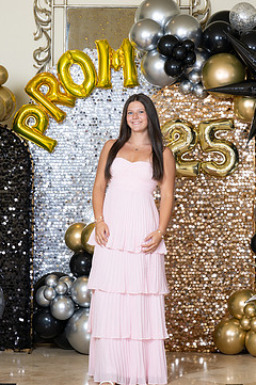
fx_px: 1400
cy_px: 196
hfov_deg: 10.4
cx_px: 130
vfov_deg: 15.7
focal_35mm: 131
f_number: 8
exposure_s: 1/100
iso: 320
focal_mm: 105
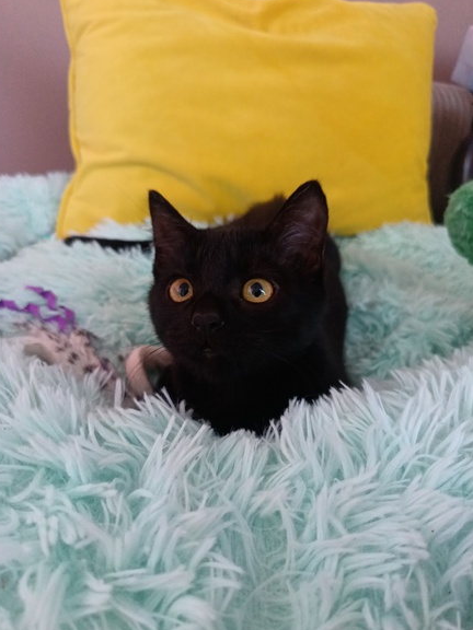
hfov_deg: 54.9
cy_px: 316
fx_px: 455
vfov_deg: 69.4
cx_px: 231
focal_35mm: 25
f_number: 6.3
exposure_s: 1/25
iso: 2884
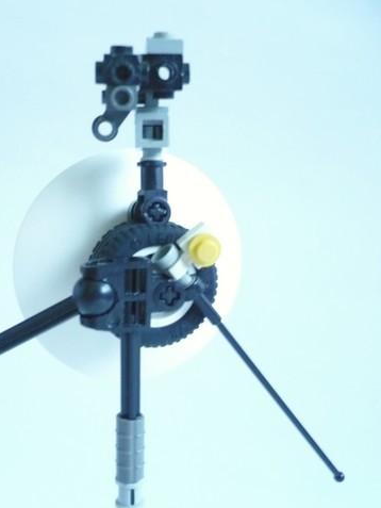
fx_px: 645
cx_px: 152
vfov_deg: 42.8
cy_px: 301
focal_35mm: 44
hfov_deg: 32.8
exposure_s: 1/4
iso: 400
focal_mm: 5.8
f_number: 2.8
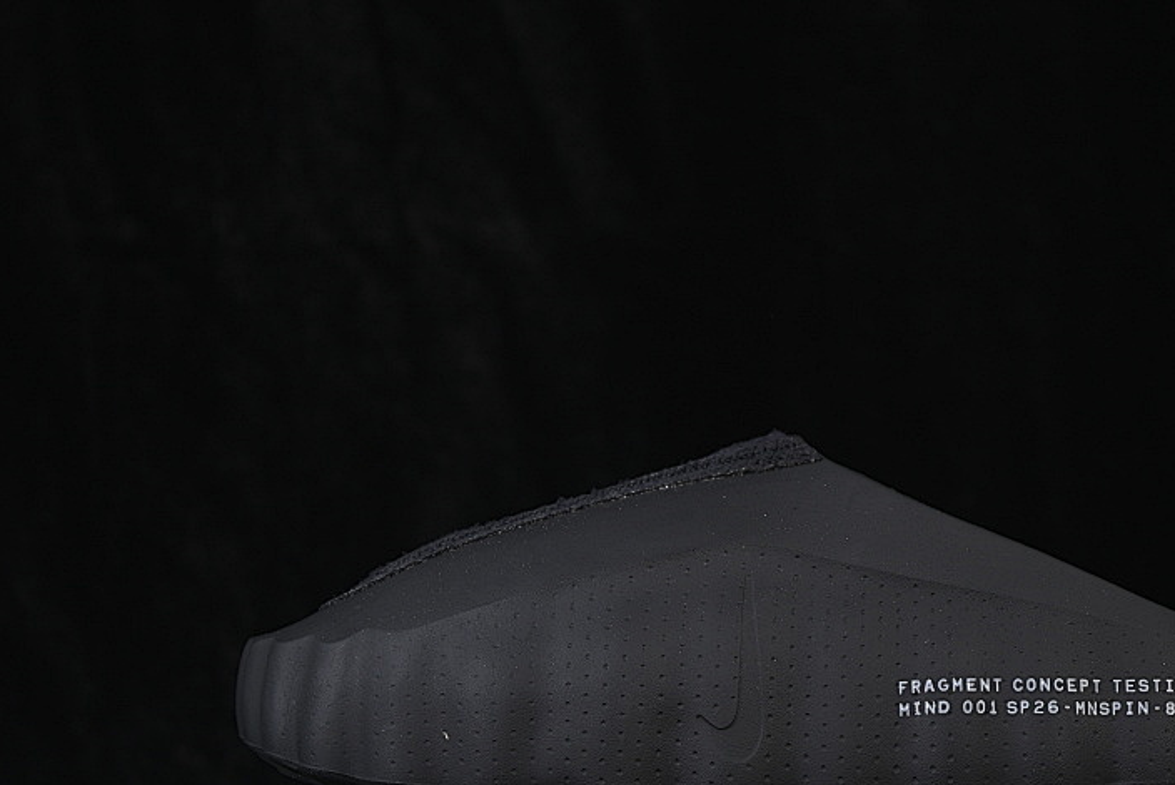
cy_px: 494
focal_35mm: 115
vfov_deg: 11.9
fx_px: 3755
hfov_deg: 17.7
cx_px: 778
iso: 160
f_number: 6.3
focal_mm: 50
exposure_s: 1/60
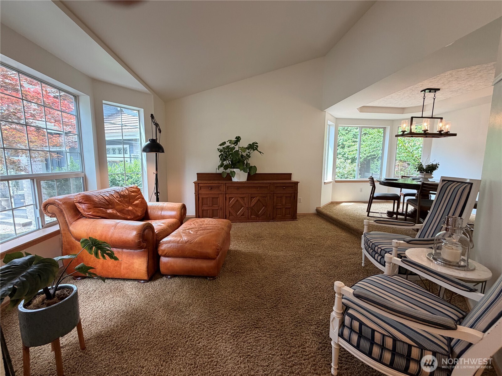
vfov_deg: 85.7
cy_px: 188
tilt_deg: -6.0
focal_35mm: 14
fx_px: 203
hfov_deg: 102.1
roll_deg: +1.1
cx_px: 251
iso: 160
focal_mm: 2.22
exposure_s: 1/120
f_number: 2.2
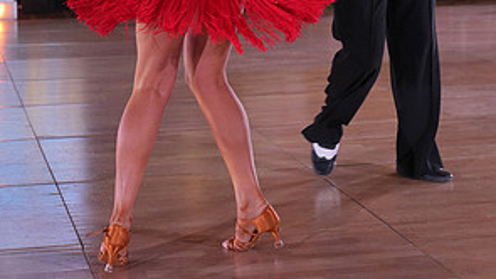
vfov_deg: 11.5
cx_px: 258
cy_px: -66
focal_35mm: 103
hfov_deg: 20.7
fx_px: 1355
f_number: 4
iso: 1250
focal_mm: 50
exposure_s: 1/400
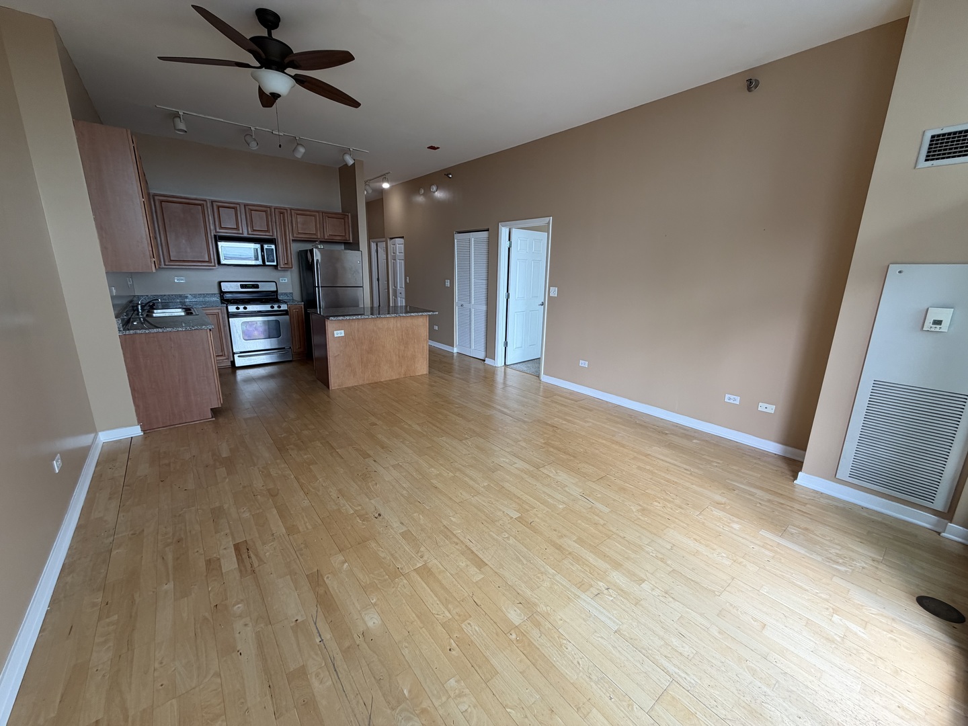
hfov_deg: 102.1
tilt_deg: -13.7
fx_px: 391
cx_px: 484
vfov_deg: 85.7
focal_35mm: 14
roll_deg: -0.8
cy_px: 363
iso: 80
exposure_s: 1/120
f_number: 2.2
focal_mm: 2.22
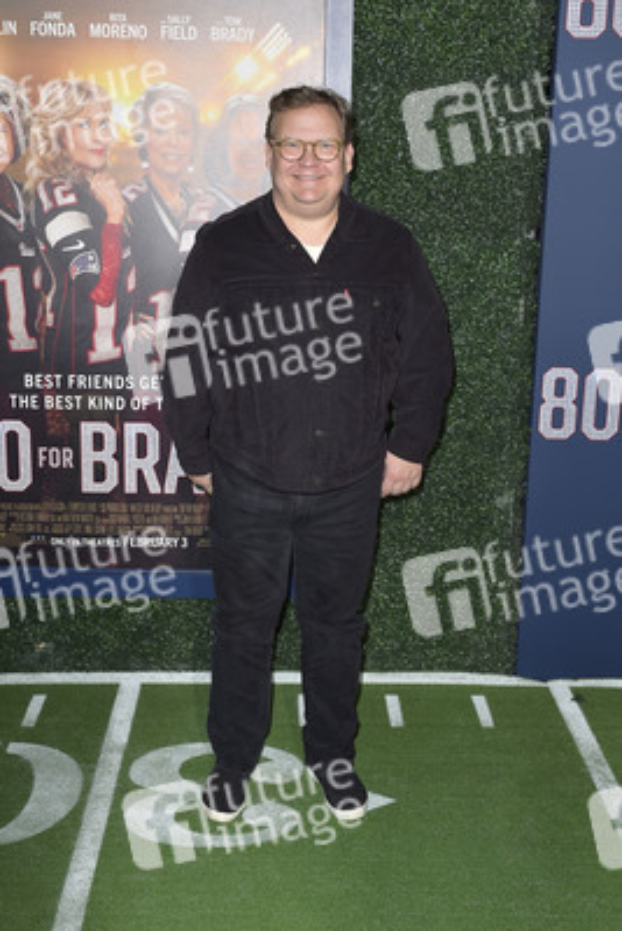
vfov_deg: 48.4
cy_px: 466
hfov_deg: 33.4
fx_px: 1036
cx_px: 311
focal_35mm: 40
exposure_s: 1/250
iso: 400
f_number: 6.3
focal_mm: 40
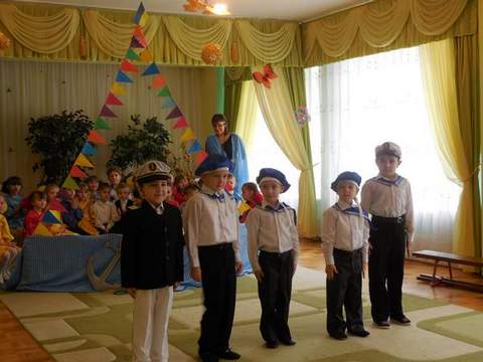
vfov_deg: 27.5
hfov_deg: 36.2
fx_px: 740
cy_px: 181
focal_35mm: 53
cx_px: 242
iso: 160
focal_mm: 9.4
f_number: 4
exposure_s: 1/30
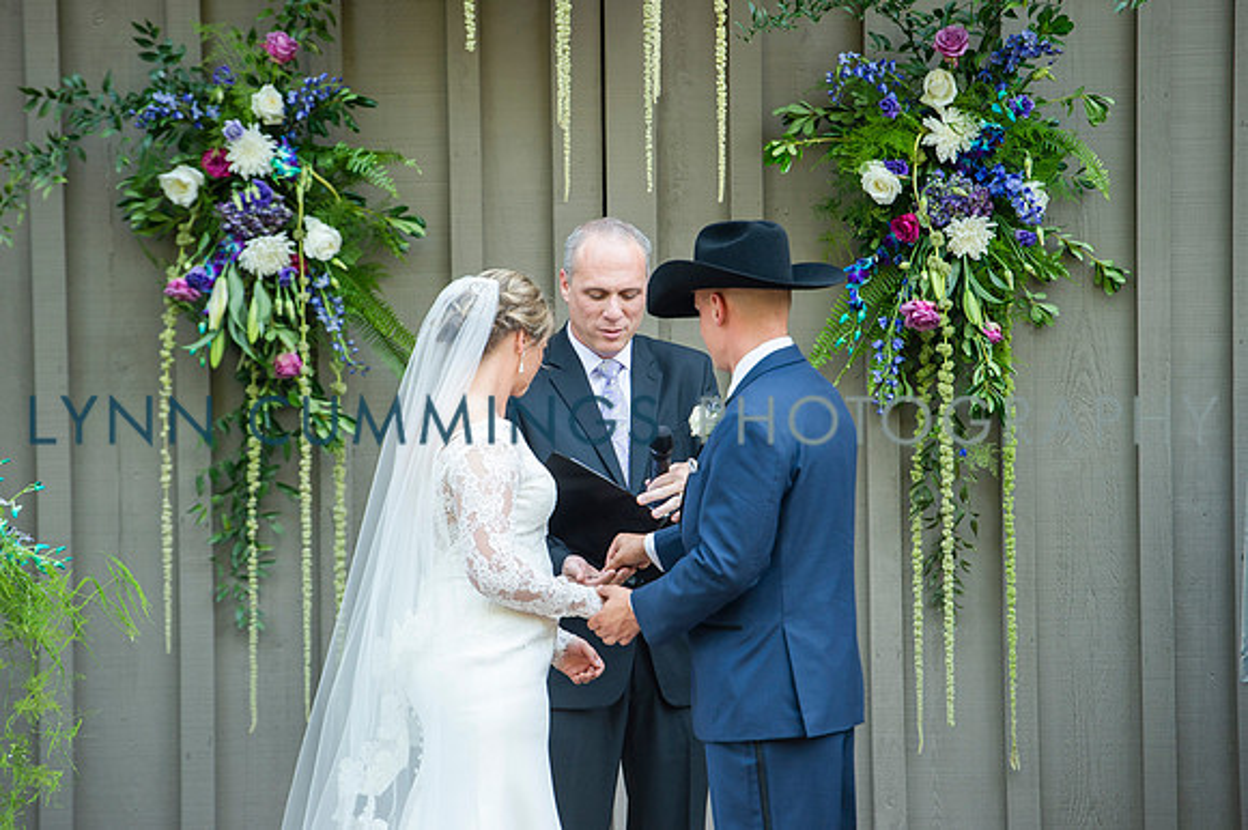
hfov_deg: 10.8
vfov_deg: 7.2
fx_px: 6616
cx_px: 624
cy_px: 415
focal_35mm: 191
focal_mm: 185
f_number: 3.5
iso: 400
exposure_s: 1/200
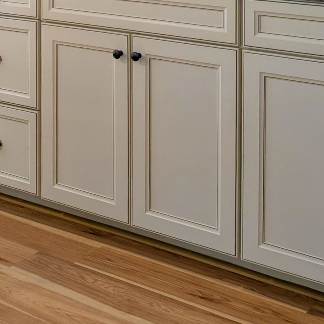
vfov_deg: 21.7
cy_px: -78
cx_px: 86
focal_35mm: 73
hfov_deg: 23.5
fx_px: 773
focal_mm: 6.9
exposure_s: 1/126
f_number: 1.68
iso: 19
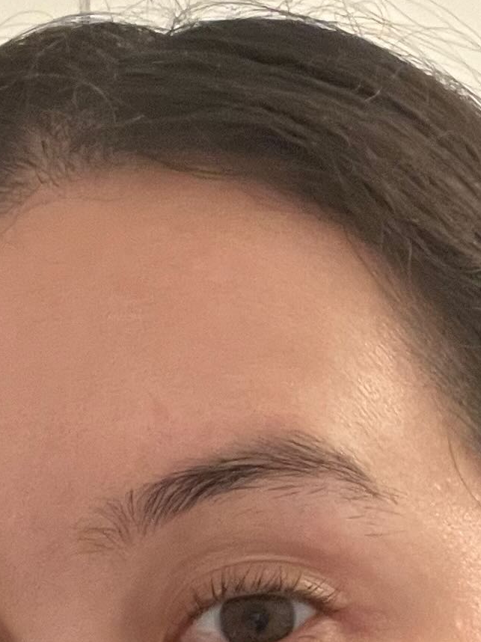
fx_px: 2002
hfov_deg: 13.7
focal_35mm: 108
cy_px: 824
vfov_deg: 17.2
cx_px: 333
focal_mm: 2.71
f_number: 2.2
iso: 400
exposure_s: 1/30
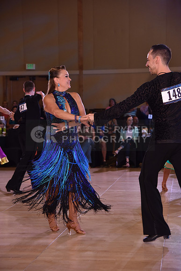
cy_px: 136
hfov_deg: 19.5
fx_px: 528
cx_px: 90
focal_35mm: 70
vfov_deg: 28.8
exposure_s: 1/250
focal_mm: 70
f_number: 4.5
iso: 1600
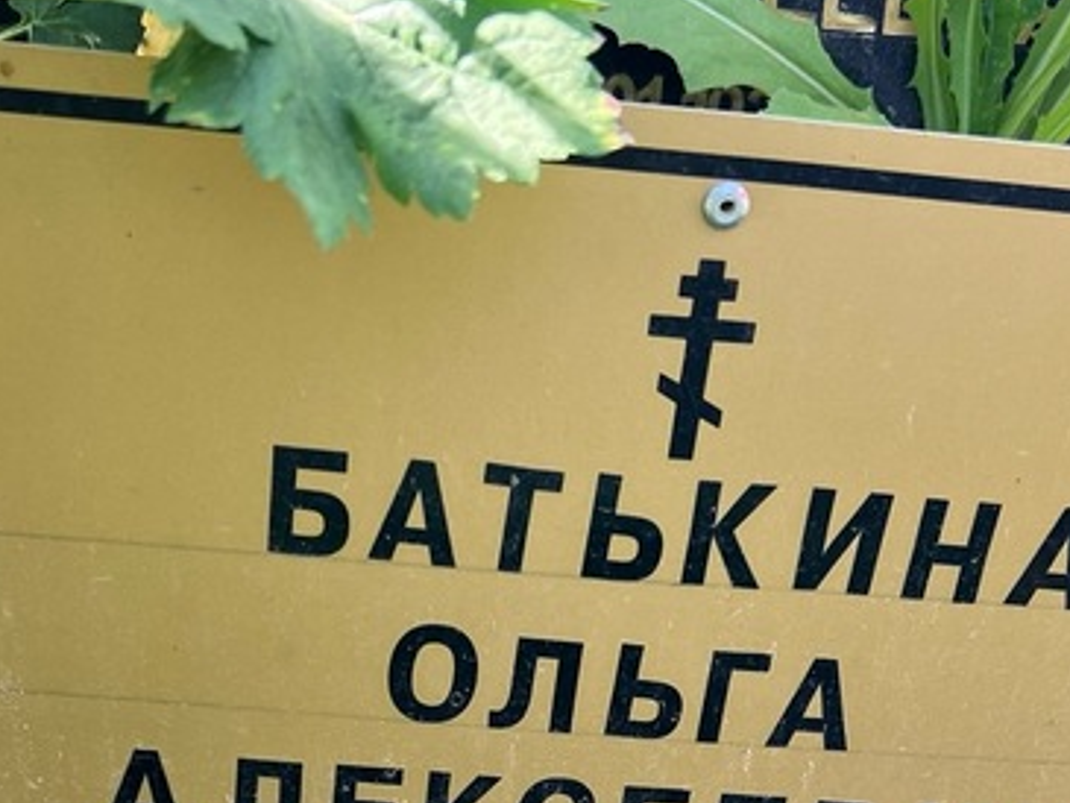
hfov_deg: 33.8
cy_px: 788
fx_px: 1762
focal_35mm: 57
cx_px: 495
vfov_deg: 24.6
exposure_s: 1/173
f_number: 1.5
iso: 40
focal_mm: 5.7
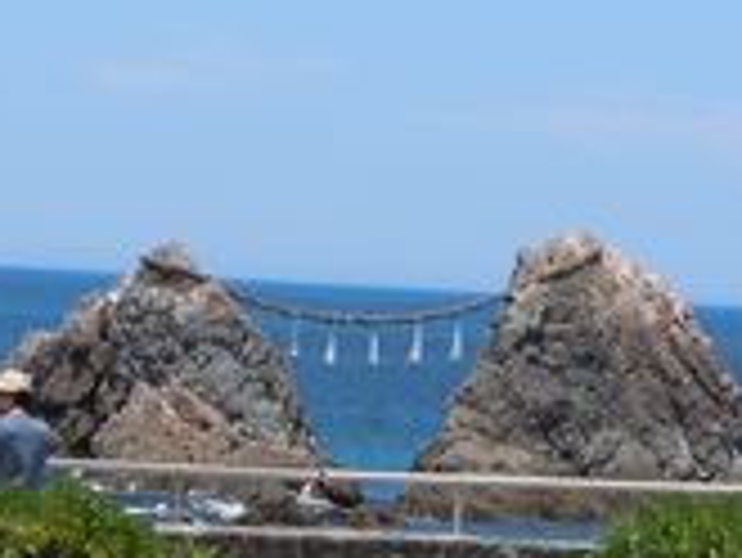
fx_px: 6242
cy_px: 446
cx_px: 297
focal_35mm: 291
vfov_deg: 5.1
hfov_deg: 6.8
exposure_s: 1/500
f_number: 5.4
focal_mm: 21.5
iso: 100
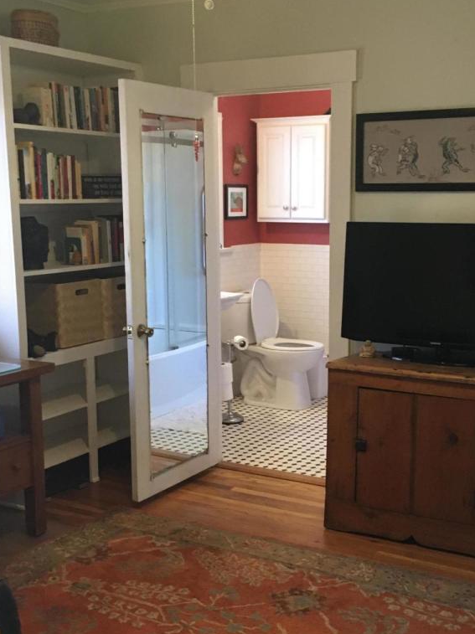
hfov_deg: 31.5
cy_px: 349
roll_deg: +1.9
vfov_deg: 41.2
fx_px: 842
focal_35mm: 46
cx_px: 264
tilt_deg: -10.2
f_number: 2.2
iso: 160
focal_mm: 4.15
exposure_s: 1/30
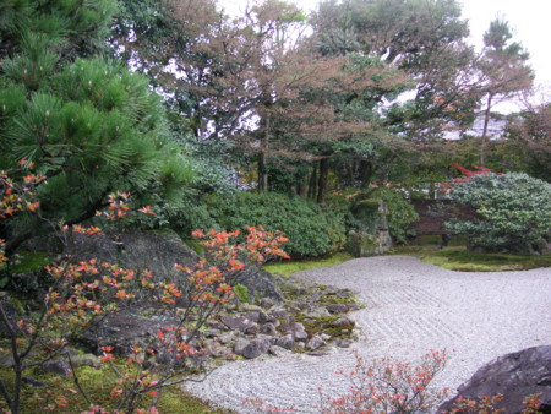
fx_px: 589
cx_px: 276
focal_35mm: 37
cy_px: 207
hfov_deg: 50.1
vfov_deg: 38.7
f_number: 2.8
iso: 80
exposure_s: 1/45
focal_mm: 6.1
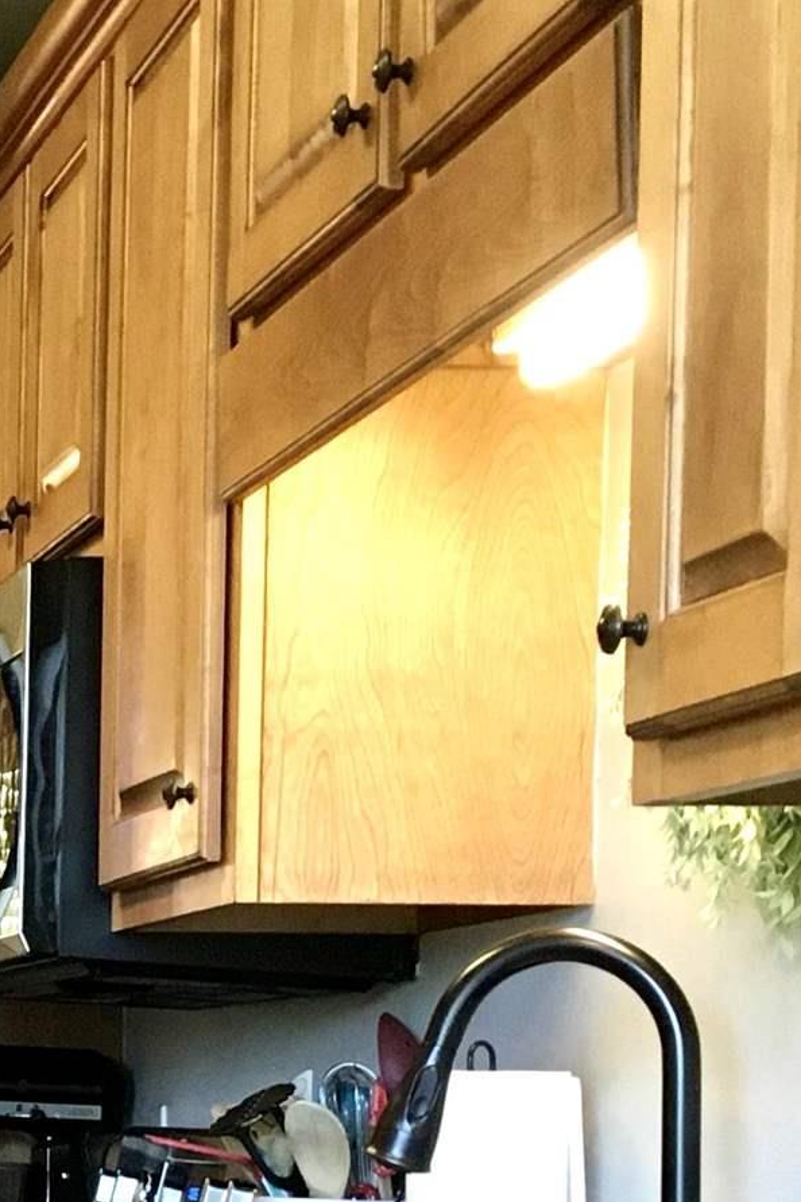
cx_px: -696
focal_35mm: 104
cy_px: 1187
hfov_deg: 12.0
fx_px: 3471
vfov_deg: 19.1
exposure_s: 1/30
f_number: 2.2
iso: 125
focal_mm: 4.15
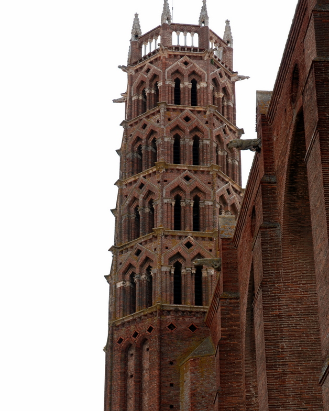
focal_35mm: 92
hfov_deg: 16.7
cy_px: 261
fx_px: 1120
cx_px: 153
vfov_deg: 20.8
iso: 100
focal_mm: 50
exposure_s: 1/200
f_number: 6.3
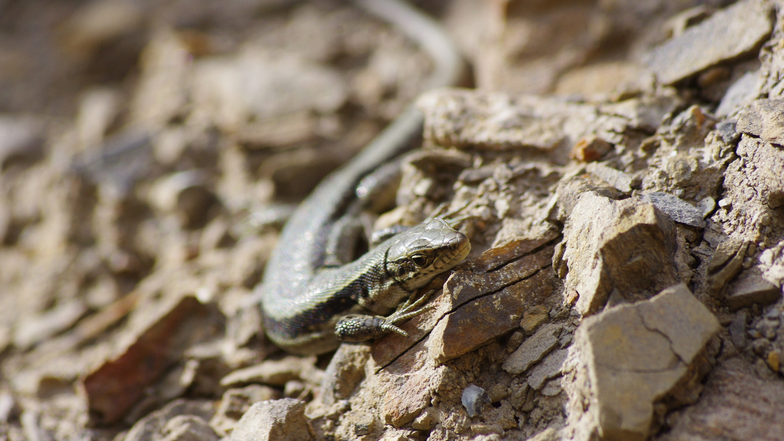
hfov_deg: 4.6
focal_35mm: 472
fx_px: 9812
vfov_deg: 2.6
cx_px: 392
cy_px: 218
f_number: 8
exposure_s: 1/320
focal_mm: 300
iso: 400
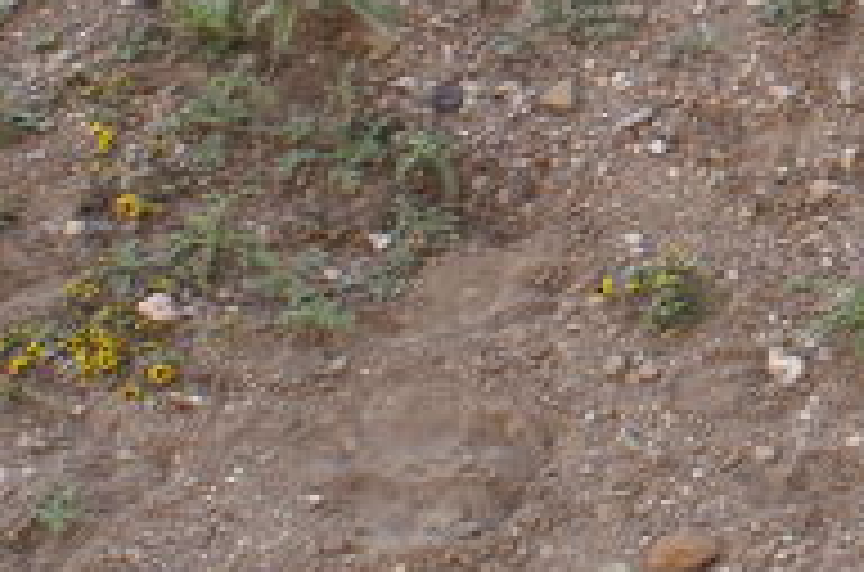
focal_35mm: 125
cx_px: 1573
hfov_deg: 14.4
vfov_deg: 10.8
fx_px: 2993
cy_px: -16
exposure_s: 1/80
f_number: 7.1
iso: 100
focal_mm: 20
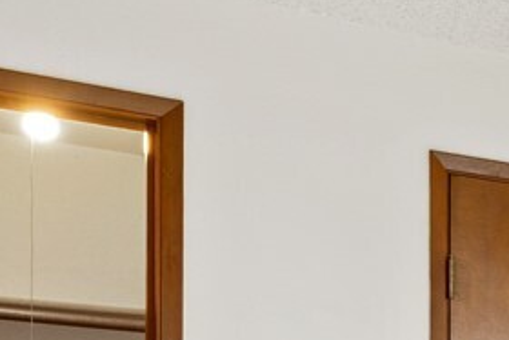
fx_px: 1372
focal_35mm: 97
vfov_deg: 13.0
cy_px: 581
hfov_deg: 16.1
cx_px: 1033
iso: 125
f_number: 8
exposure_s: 1/1.67
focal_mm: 16
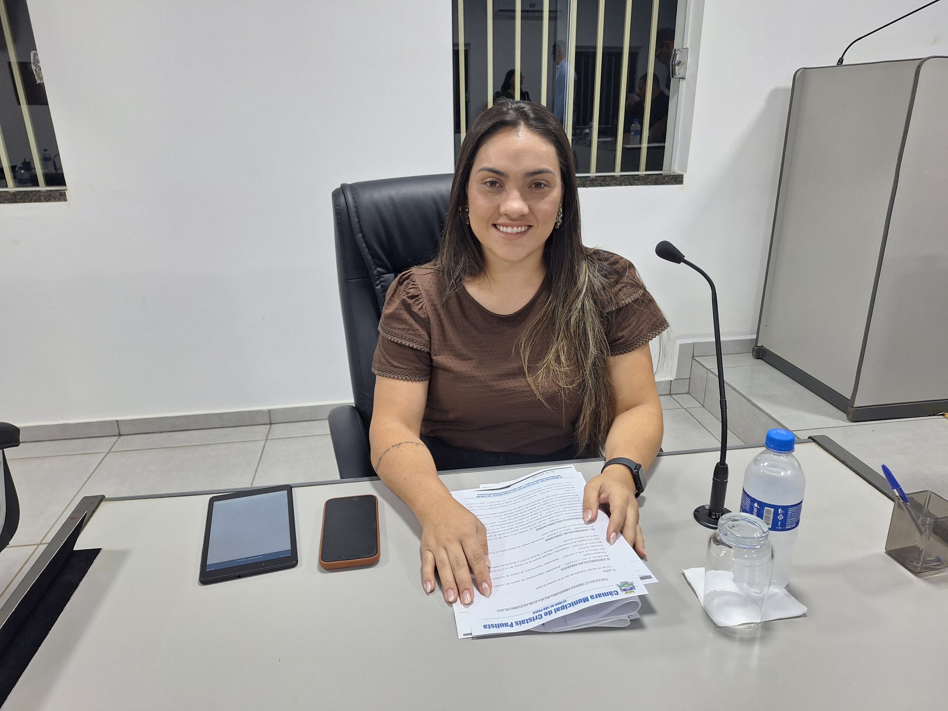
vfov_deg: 58.9
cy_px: 356
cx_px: 474
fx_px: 630
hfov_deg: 73.9
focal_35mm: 23
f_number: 1.8
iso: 100
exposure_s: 1/40
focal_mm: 5.54
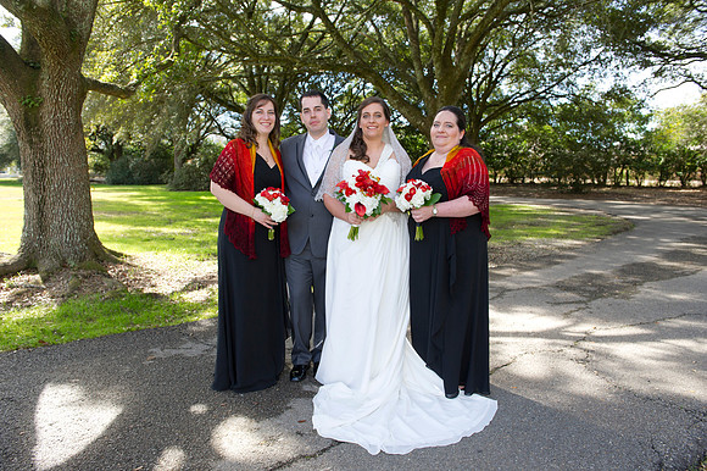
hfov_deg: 65.5
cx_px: 354
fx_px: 550
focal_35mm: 28
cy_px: 236
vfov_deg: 46.4
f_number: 5.6
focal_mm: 28
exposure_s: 1/160
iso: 320
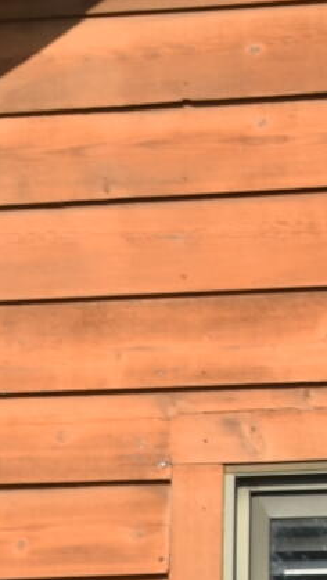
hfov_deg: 3.2
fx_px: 5544
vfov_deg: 5.9
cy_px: 1074
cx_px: -1052
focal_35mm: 360
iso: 100
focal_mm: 32
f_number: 10
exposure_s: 1/200
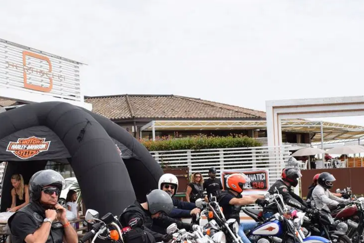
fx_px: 575
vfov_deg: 23.5
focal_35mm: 57
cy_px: 192
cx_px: 187
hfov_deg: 35.2
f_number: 10
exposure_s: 1/400
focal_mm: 23
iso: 200
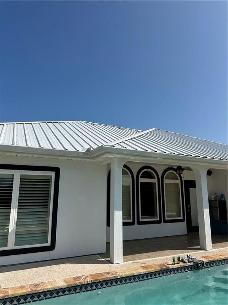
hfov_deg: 56.8
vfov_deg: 71.6
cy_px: 152
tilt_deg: +12.5
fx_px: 211
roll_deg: -1.9
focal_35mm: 24
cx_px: 114
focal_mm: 6.86
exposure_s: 1/8197
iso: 80
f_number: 1.78
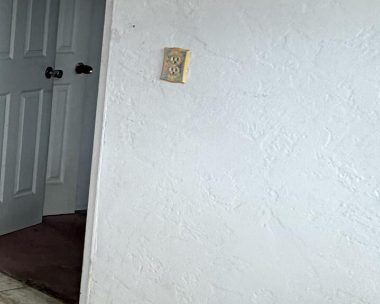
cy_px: 54
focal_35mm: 57
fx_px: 641
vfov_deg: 26.1
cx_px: -361
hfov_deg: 19.8
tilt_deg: -6.9
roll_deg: -2.3
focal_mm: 2.22
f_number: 2.2
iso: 100
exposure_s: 1/121
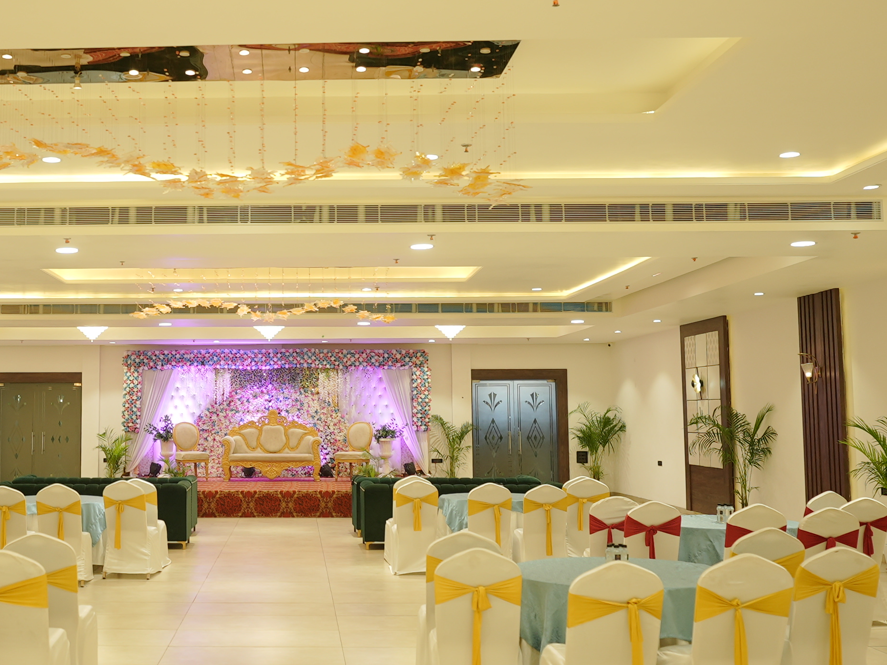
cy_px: 315
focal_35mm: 43
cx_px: 250
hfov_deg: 42.8
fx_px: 1102
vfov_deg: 33.6
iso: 250
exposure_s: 1/200
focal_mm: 20
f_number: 1.8
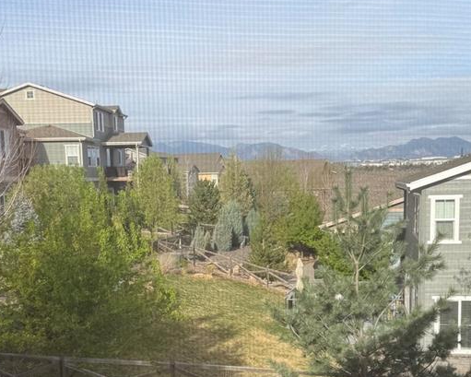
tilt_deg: -7.1
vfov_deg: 27.3
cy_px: 277
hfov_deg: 34.1
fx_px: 767
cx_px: 228
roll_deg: +1.0
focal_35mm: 55
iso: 80
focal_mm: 6.76
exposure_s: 1/2370
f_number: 1.78
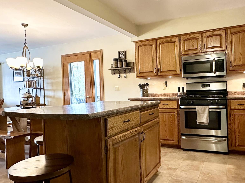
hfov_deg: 63.1
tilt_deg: +0.4
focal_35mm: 28
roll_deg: +1.8
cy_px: 91
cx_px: 142
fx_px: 198
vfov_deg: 49.7
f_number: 2.2
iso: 320
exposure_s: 1/60
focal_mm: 2.22
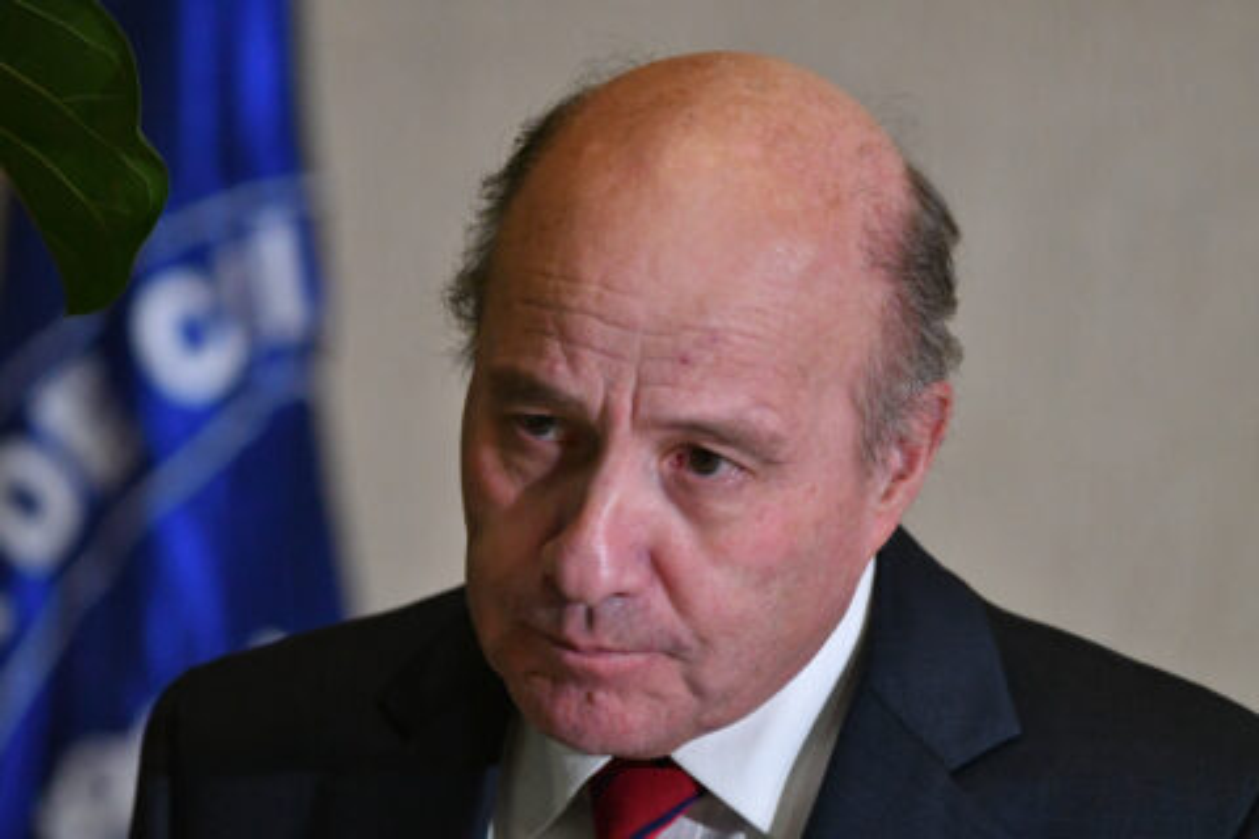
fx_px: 15736
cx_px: 630
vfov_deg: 3.1
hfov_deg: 4.6
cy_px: 420
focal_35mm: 450
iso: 8000
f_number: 4
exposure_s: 1/400
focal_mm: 300
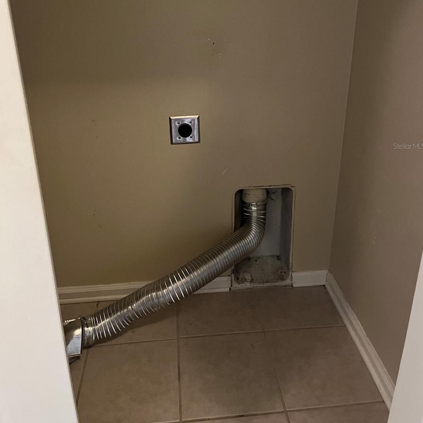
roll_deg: +0.2
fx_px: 429
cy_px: 146
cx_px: 213
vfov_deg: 51.7
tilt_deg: -20.1
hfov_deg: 52.5
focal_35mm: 31
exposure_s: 1/30
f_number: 1.6
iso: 640
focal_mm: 5.1
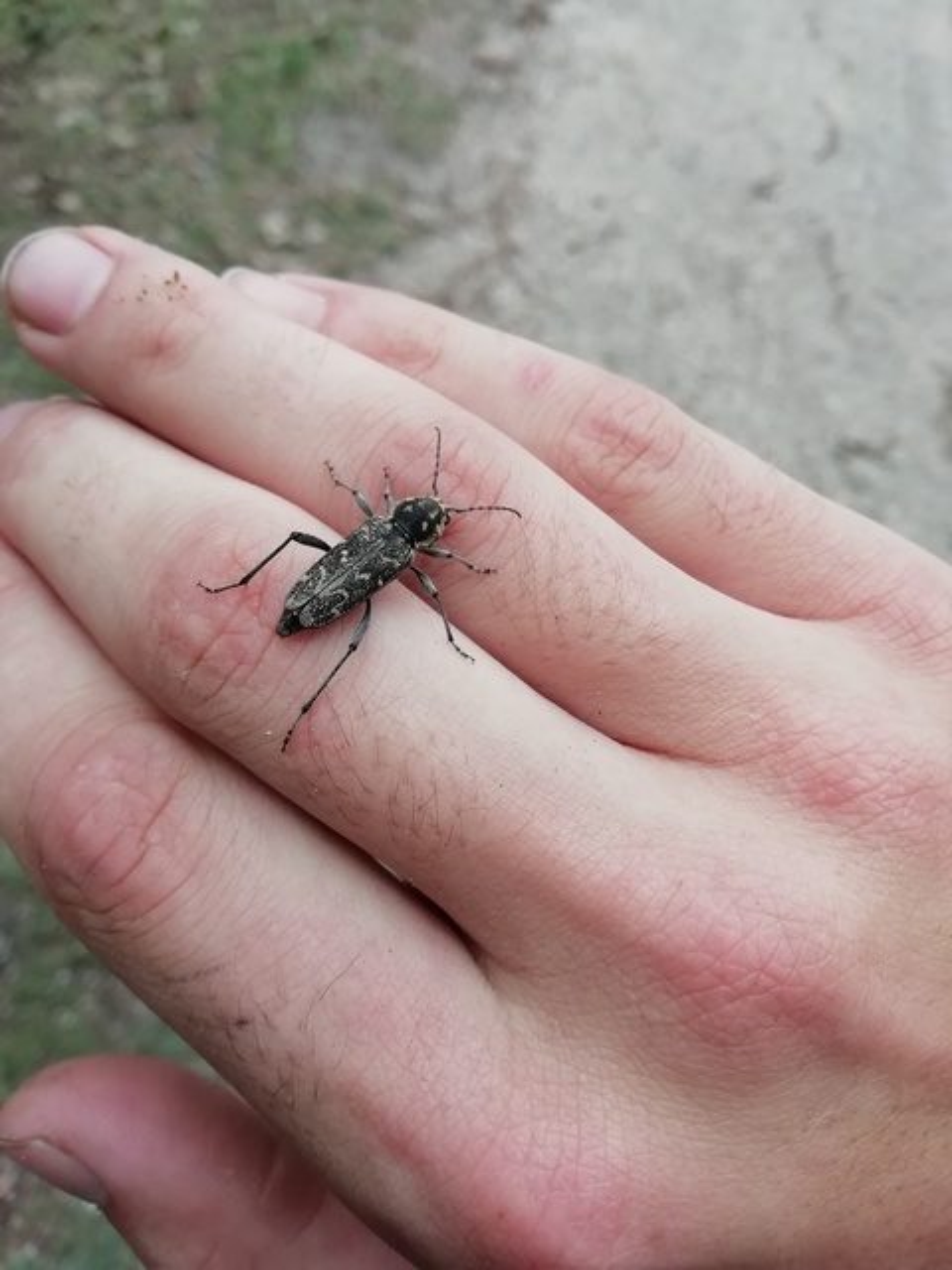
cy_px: 635
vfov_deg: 67.3
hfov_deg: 53.1
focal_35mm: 26
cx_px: 476
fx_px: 953
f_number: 2.2
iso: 50
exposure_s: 1/598
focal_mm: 3.46
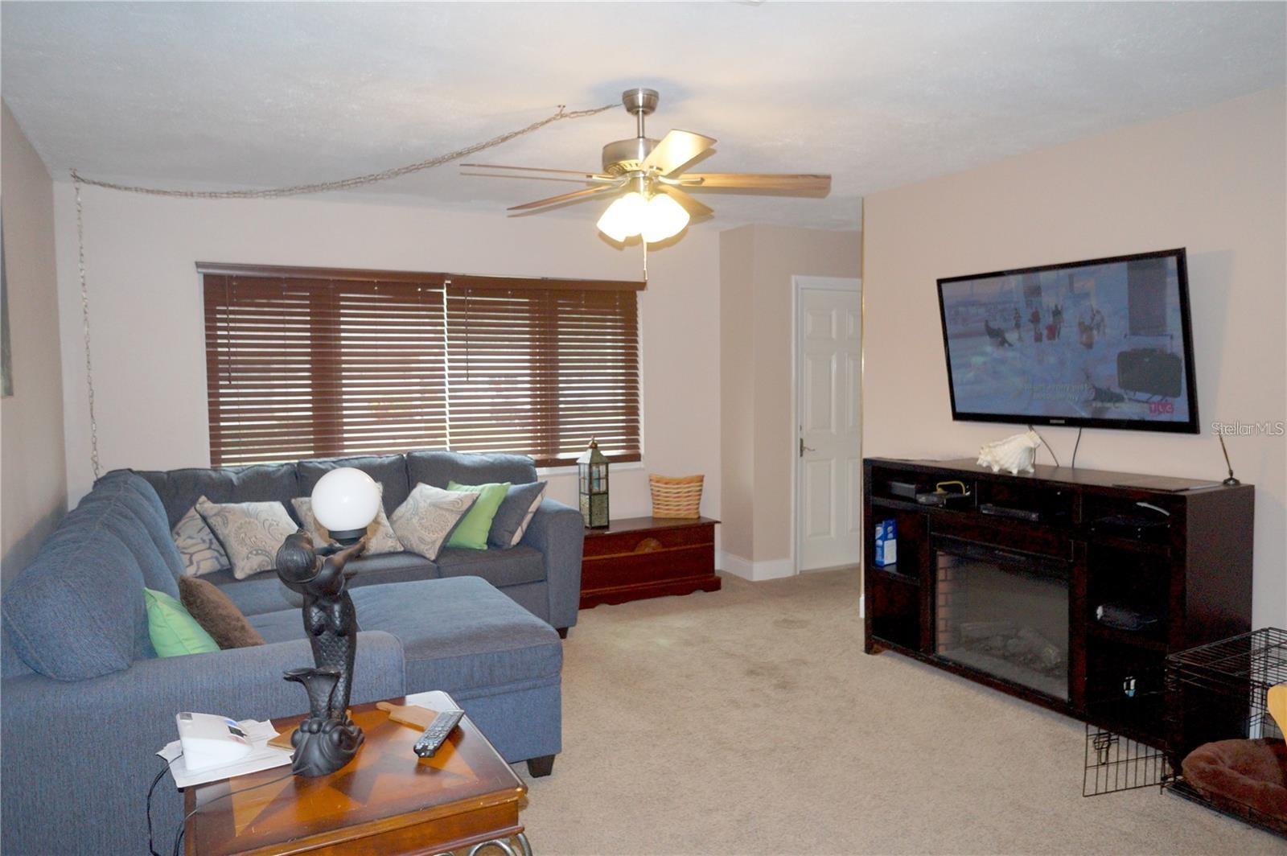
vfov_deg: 53.1
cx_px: 644
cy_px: 428
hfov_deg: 73.8
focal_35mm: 24
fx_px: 857
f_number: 4
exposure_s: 1/160
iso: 1000
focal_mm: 16
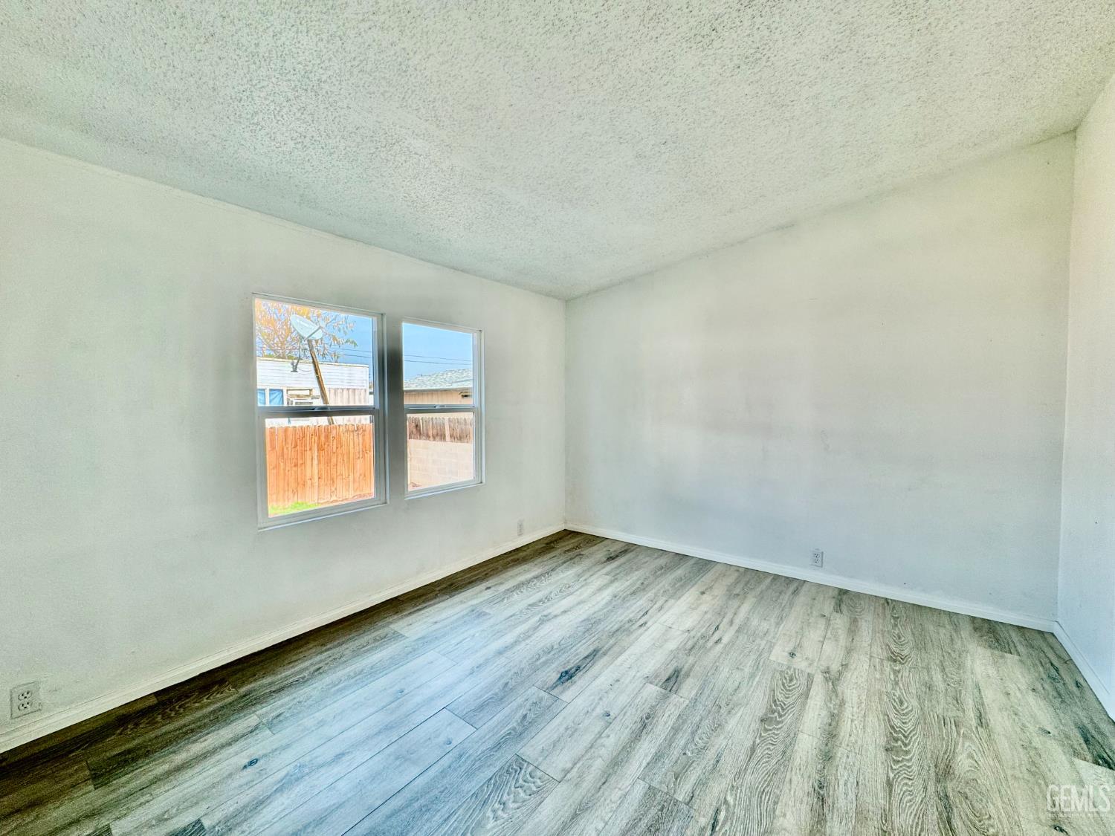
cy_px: 418
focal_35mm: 14
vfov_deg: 85.7
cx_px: 558
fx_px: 451
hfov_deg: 102.1
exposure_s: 1/120
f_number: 2.2
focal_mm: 2.22
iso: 50
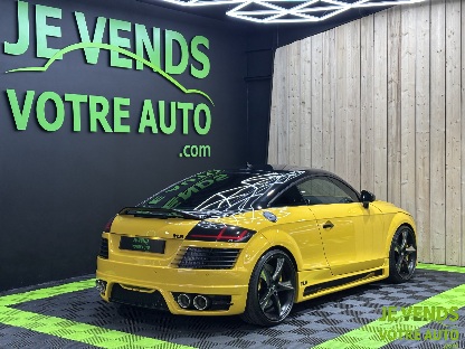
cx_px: 232
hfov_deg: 36.8
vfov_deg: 28.0
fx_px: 699
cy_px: 174
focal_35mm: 52
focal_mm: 5.96
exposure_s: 1/100
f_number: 1.6
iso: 50
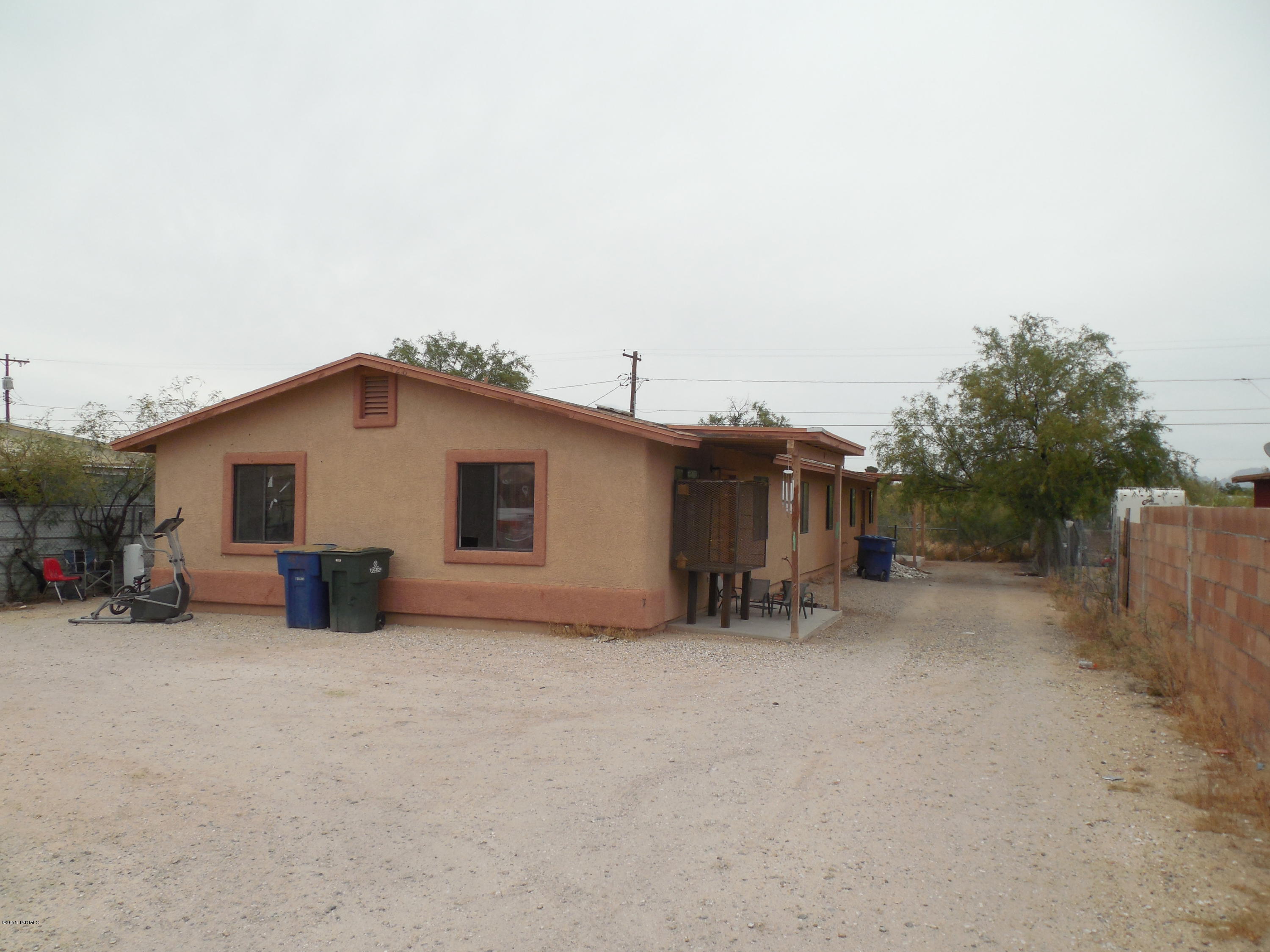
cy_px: 476
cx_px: 635
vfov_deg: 54.9
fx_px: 917
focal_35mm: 25
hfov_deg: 69.4
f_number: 3.3
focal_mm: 4.5
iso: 125
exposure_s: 1/1000
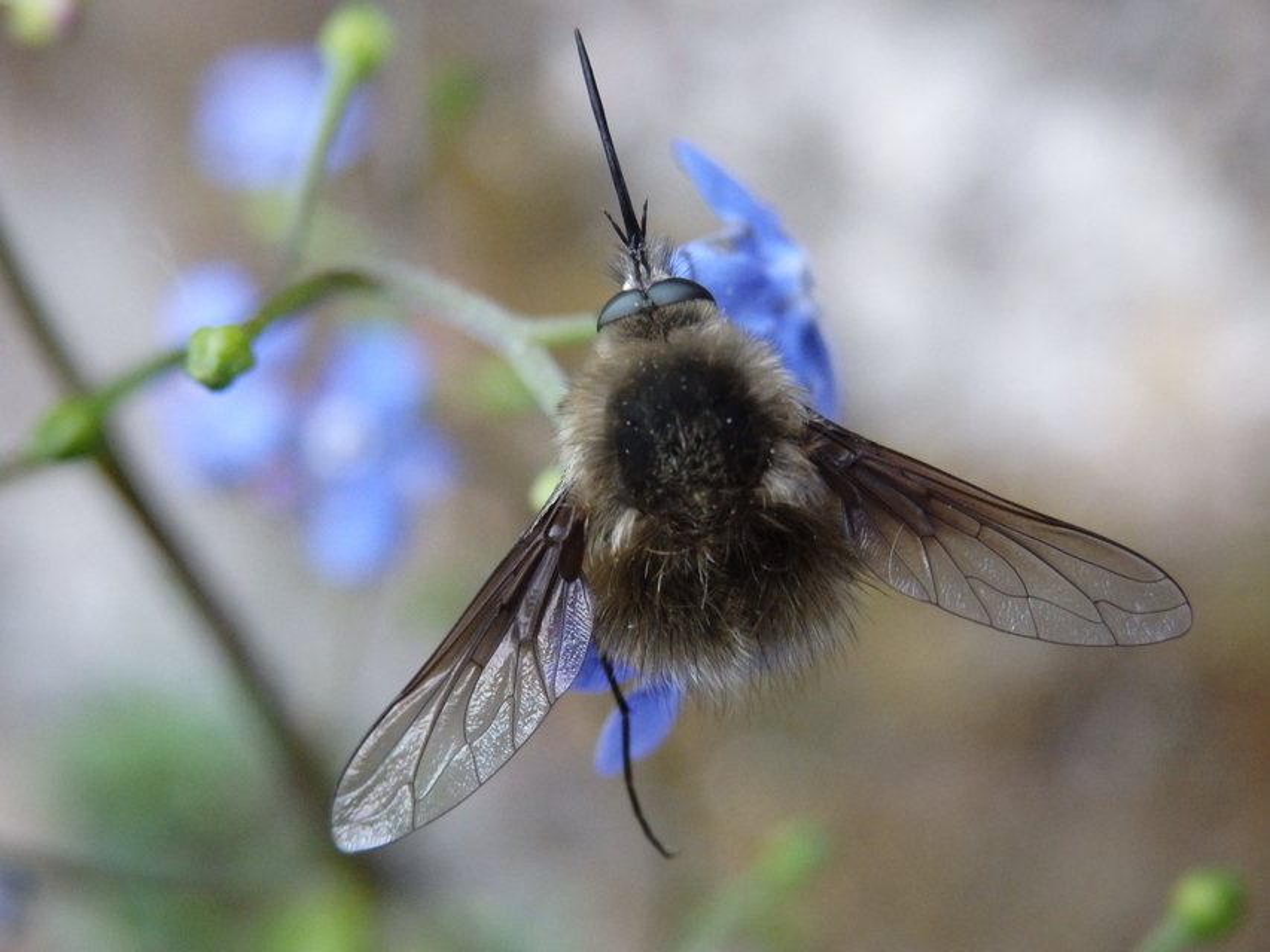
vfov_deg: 22.3
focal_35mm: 66
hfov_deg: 29.4
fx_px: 2422
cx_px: 635
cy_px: 476
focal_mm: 11.9
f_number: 4.4
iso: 800
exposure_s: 1/100
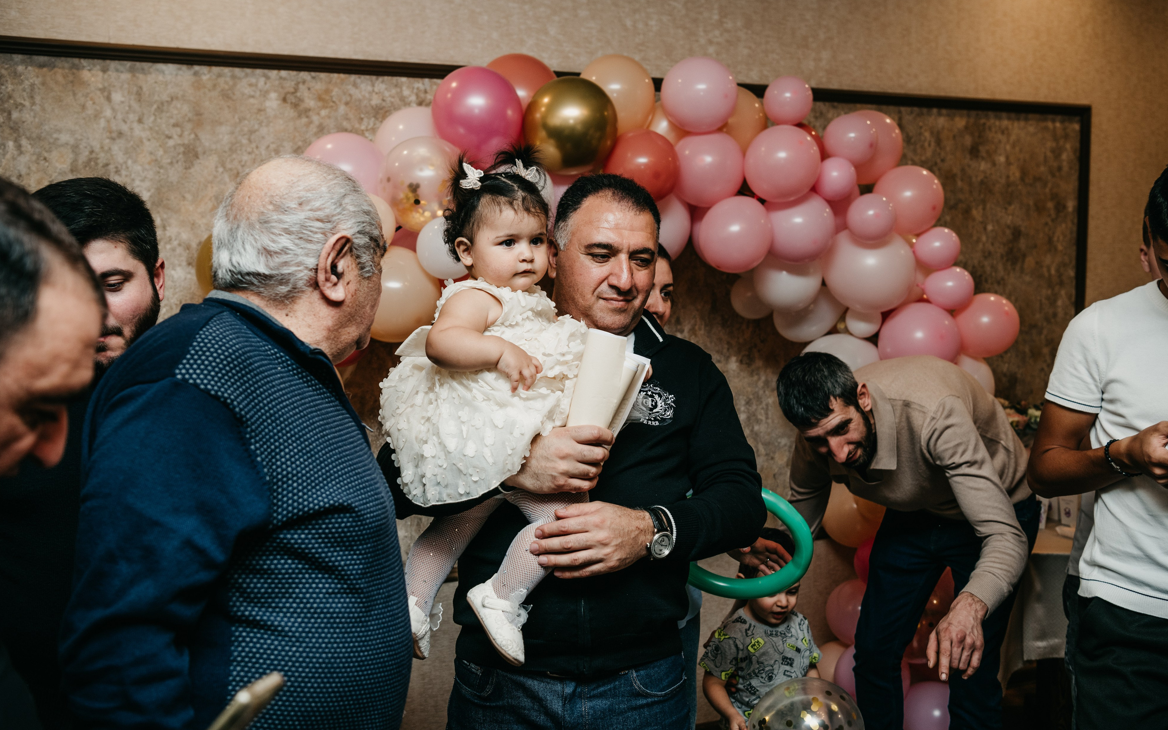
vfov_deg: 35.3
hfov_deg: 54.0
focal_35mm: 36
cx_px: 591
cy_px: 387
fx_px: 1146
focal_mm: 34
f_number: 4
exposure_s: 1/160
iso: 160
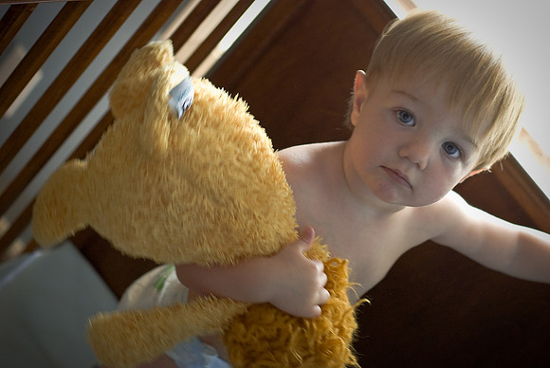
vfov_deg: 18.2
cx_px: 275
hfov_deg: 27.0
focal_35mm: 75
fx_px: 1147
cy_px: 184
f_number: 2.8
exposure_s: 1/60
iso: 400
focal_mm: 50
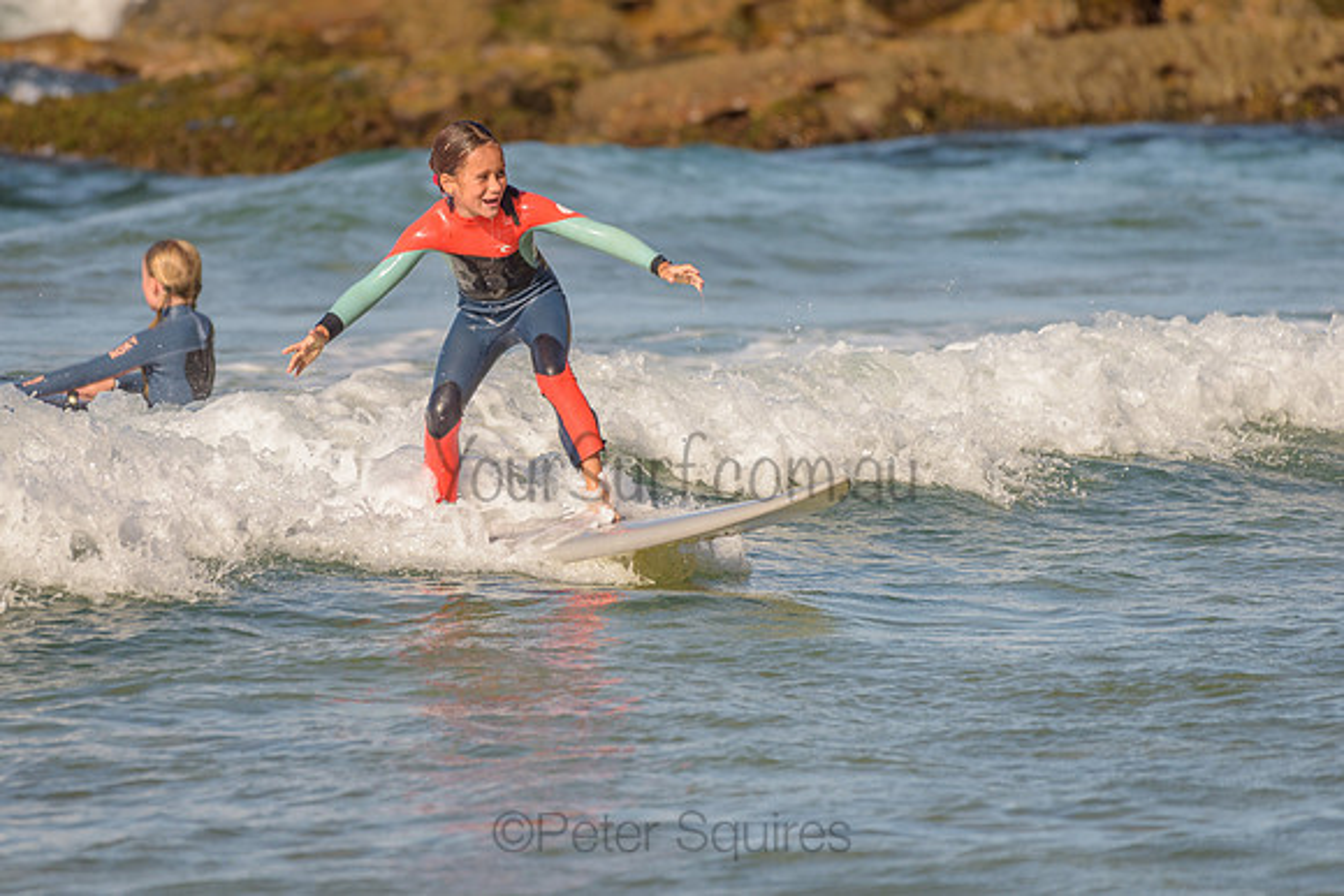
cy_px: 382
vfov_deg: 2.2
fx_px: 22903
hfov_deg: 3.4
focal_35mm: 613
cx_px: 521
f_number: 5.6
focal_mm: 500
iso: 160
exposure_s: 1/2000
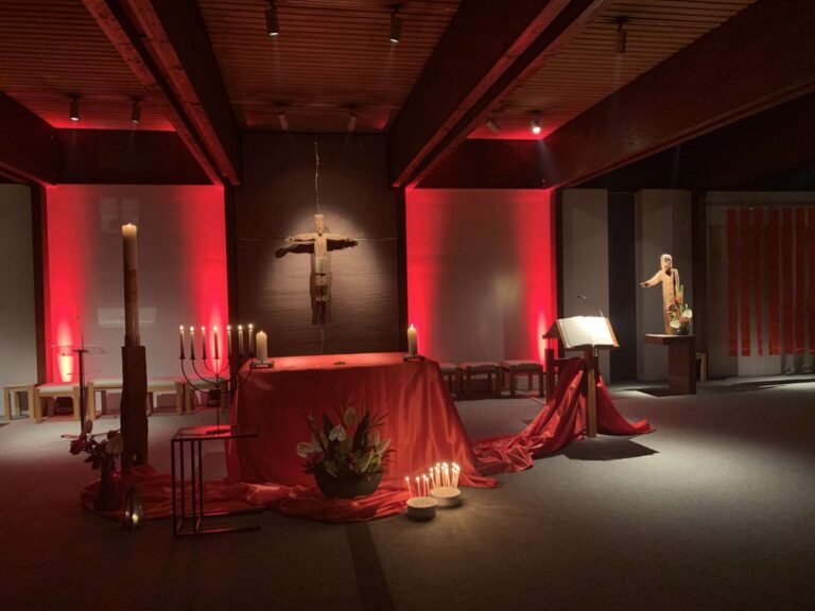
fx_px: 612
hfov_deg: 67.3
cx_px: 408
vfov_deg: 53.1
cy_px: 306
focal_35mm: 26
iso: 320
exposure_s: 1/33
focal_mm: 4.25
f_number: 1.8
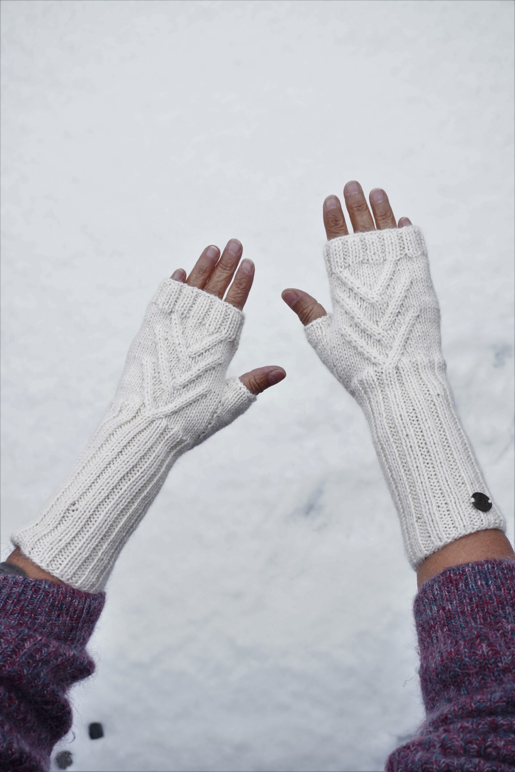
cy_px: 386
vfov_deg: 40.0
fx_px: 1062
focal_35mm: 50
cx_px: 258
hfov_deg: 27.3
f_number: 5.6
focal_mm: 33
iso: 64
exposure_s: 1/80
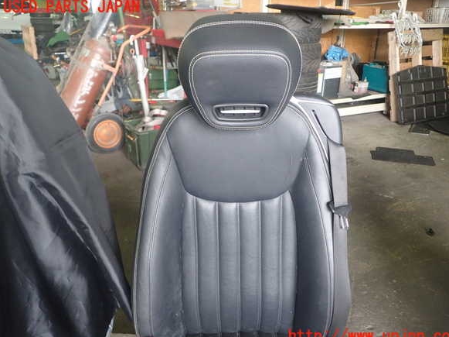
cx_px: 231
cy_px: 172
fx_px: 402
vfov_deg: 45.4
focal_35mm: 31
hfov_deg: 58.4
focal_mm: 5.4
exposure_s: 1/40
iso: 200
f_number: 2.3
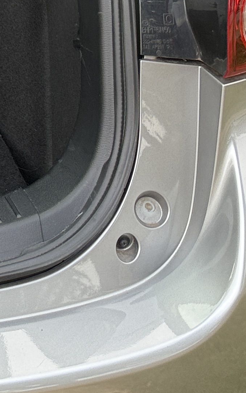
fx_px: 1019
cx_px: -356
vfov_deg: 20.1
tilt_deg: -8.7
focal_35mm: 95
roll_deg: +0.3
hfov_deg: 11.3
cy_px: -110
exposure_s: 1/121
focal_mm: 6.76
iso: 125
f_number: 1.78
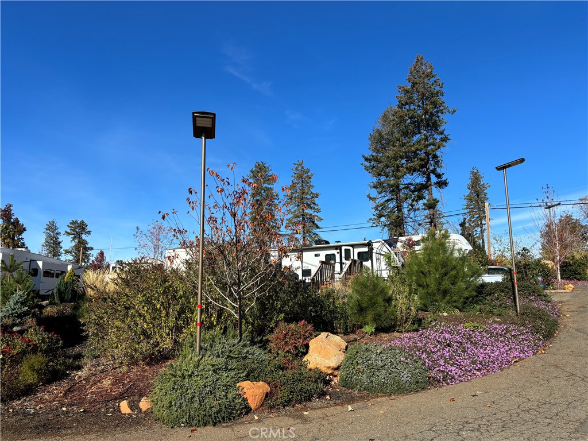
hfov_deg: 67.3
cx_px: 294
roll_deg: +0.3
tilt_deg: +10.1
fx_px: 442
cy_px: 220
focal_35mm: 26
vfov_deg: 53.1
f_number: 1.6
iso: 50
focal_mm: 5.96
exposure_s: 1/3205
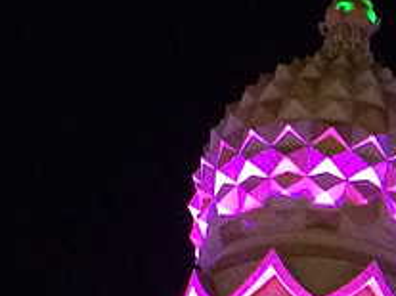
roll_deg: -0.5
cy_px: 575
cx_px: 888
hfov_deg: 8.2
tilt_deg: +21.9
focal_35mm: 224
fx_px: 2561
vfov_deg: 6.4
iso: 200
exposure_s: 1/33
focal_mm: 4.15
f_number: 2.2
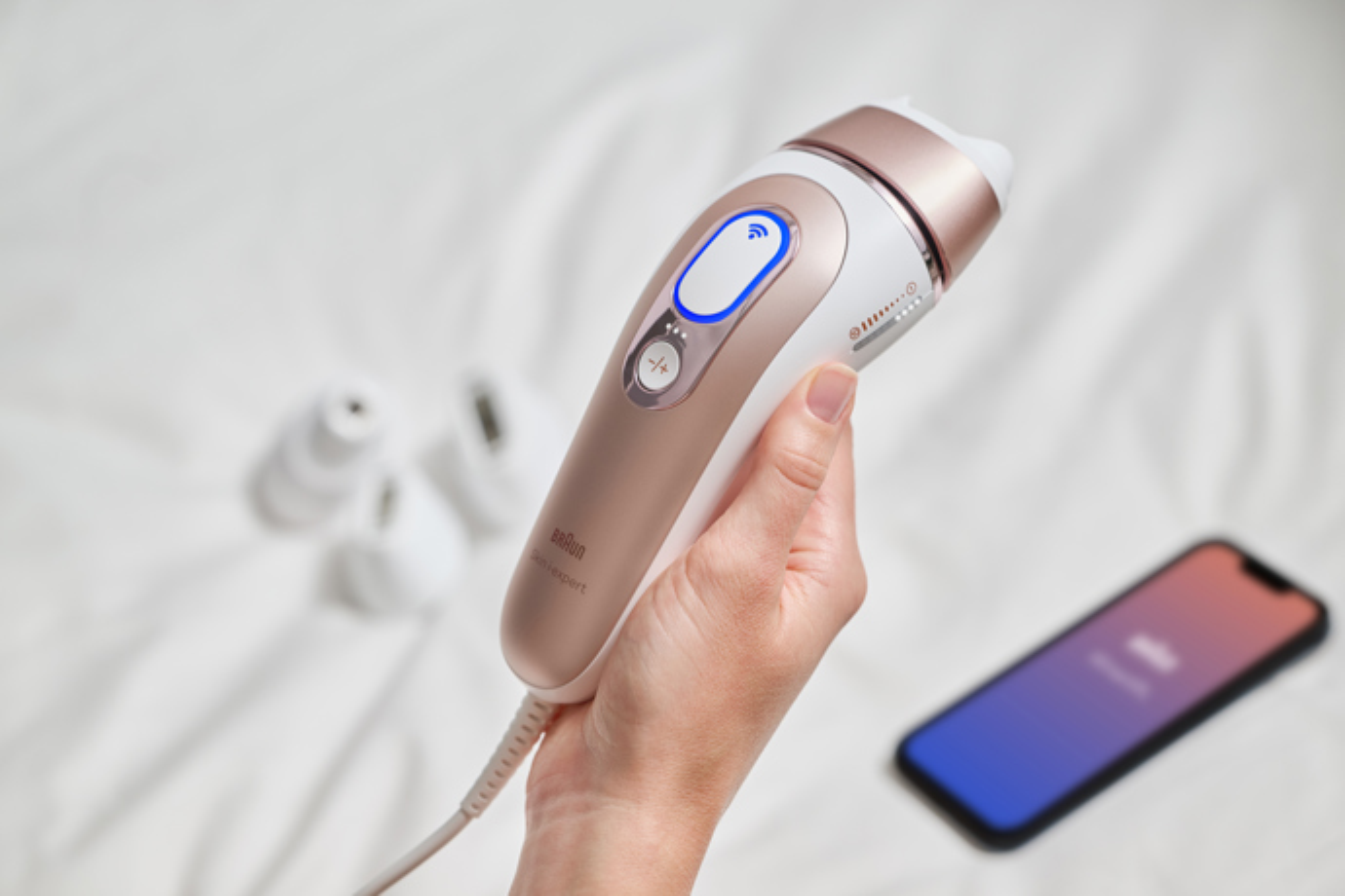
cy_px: 448
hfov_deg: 21.9
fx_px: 3474
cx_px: 672
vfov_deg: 14.7
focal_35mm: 93
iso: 320
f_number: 4
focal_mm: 93
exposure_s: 1/80
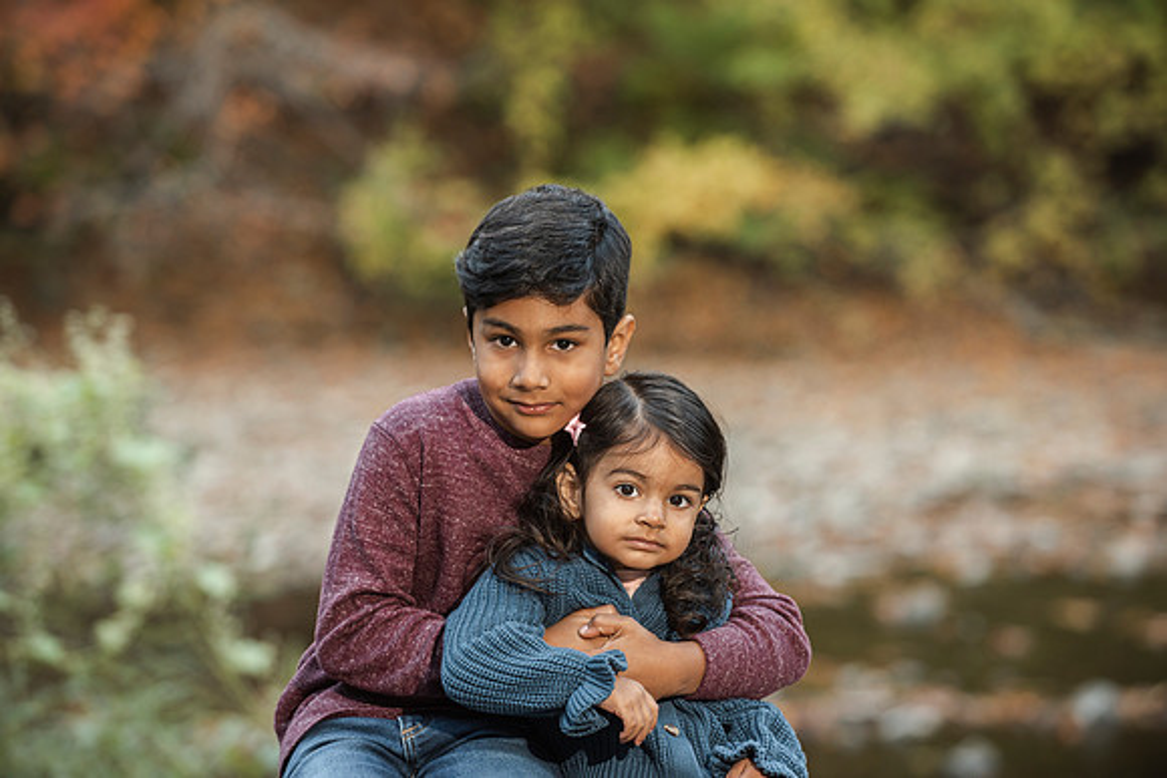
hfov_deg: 14.7
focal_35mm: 140
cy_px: 389
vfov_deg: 9.8
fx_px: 4539
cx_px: 584
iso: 500
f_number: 4
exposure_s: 1/125
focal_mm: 140
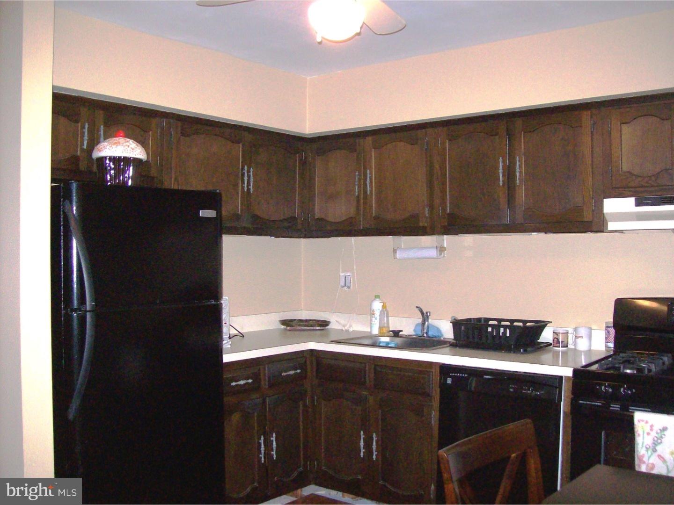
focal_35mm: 36
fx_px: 701
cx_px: 337
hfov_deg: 51.4
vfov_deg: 39.7
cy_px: 252
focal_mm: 6
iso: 200
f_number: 2.7
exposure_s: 1/64
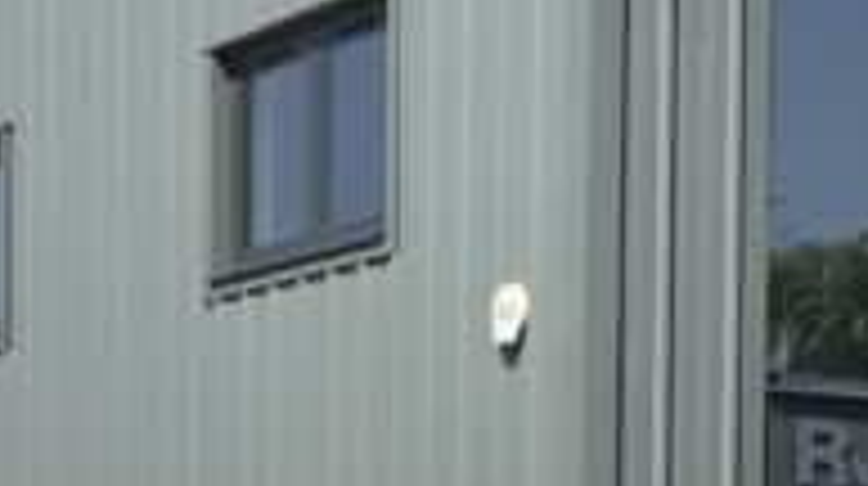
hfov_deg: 12.8
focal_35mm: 168
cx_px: 679
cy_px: 968
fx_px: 3862
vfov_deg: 7.0
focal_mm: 3
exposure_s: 1/2141
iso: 16
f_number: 1.8
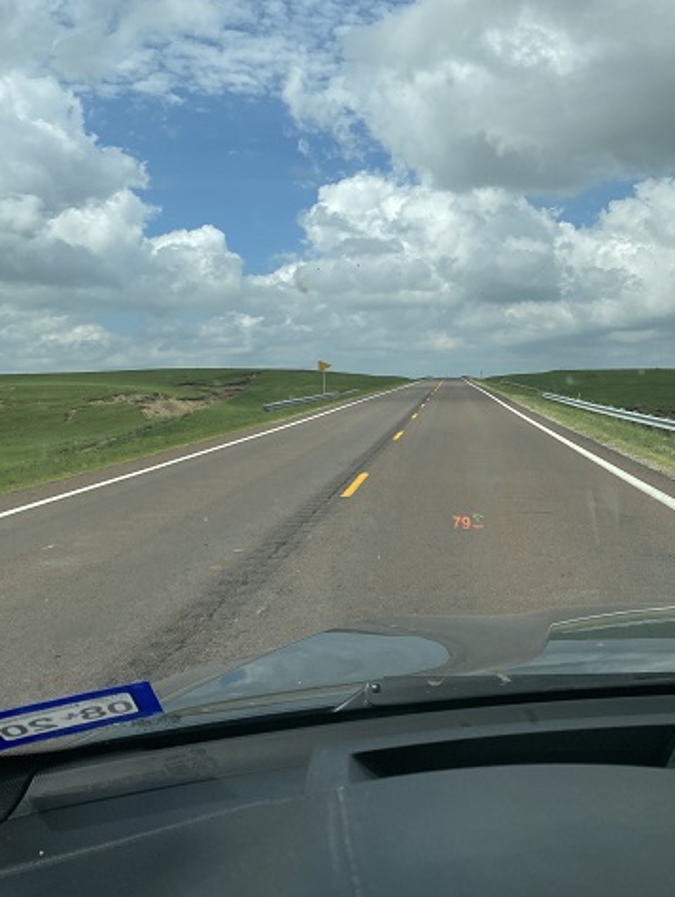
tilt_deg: +1.4
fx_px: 909
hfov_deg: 40.5
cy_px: 370
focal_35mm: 35
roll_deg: -0.5
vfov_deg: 52.3
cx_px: 424
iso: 32
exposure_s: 1/4444
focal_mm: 4.25
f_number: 1.8
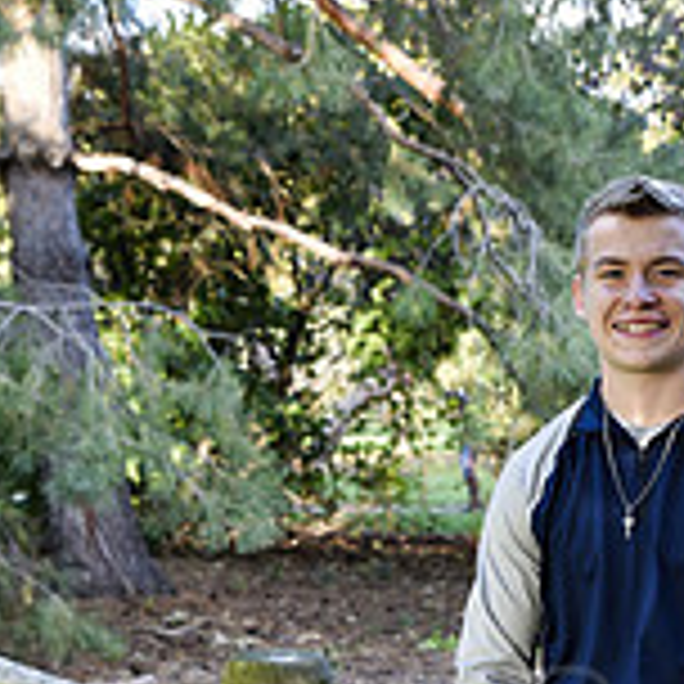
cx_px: 652
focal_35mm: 123
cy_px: 848
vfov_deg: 13.7
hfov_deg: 14.0
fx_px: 2750
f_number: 4.5
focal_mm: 38
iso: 200
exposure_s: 1/80
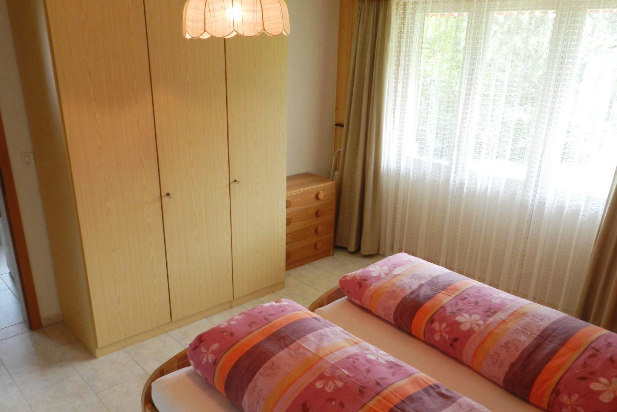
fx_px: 514
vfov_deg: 43.4
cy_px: 244
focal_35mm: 30
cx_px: 294
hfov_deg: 61.9
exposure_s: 1/40
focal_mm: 4
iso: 160
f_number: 3.4
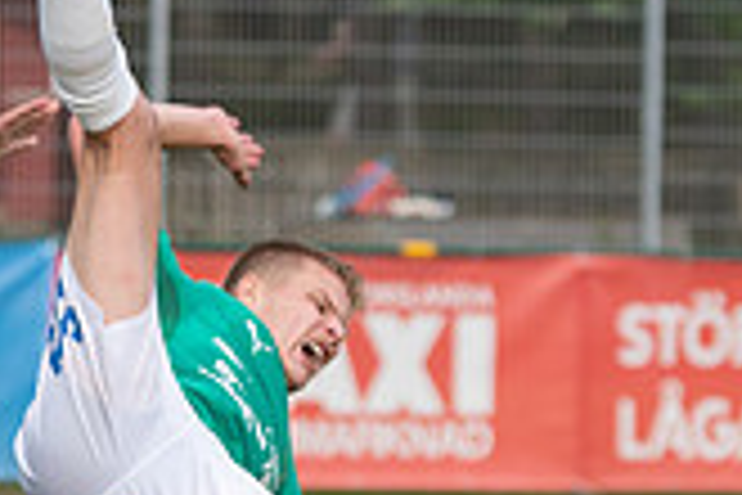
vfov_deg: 1.7
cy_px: 443
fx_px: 16343
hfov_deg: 2.6
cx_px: -103
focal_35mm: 793
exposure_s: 1/1250
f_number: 4
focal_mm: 150
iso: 280
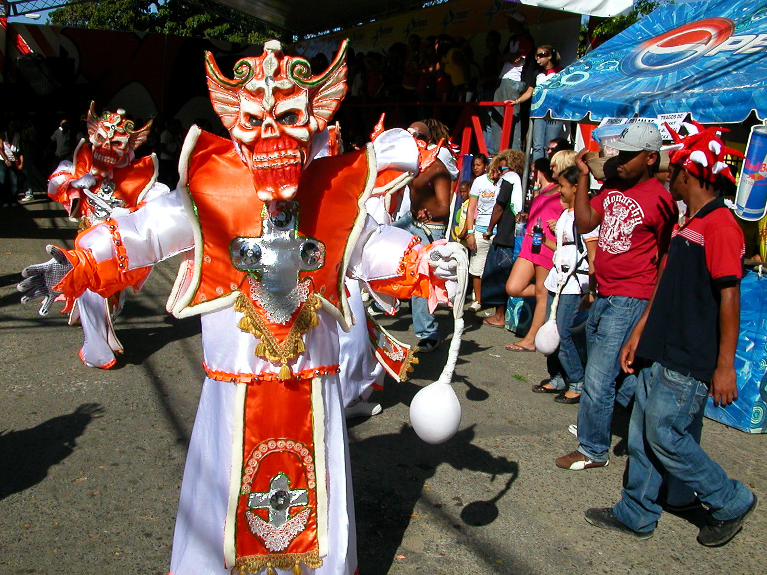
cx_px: 384
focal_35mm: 37
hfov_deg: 50.1
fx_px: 820
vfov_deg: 38.7
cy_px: 288
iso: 100
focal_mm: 5.6
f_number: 4.5
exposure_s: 1/1080
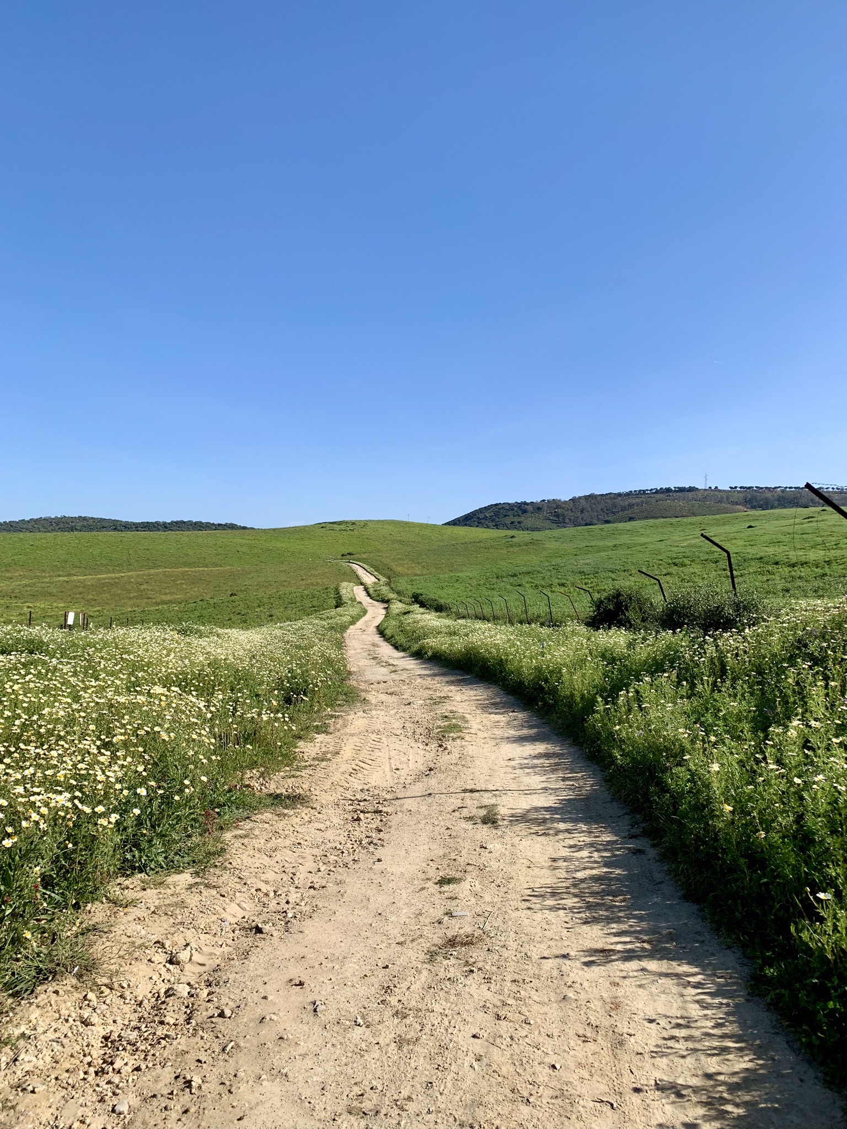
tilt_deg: -0.4
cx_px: 424
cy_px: 564
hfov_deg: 53.1
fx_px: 848
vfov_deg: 67.3
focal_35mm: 26
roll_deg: +0.4
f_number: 1.8
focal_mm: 4.25
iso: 25
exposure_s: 1/2421
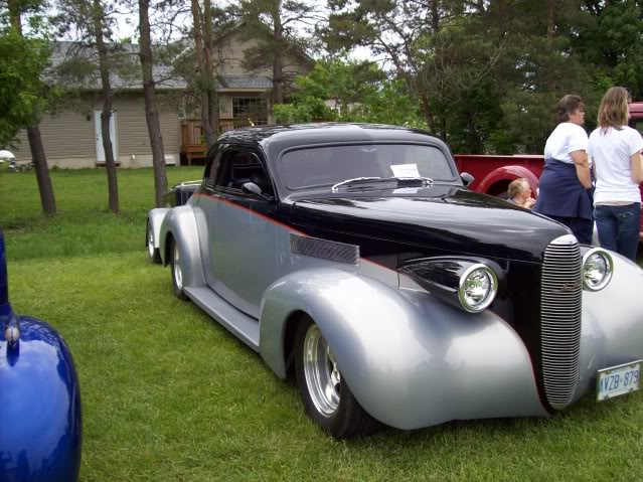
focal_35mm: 36
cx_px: 322
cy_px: 241
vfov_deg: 39.6
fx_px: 669
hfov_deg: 51.4
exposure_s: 1/645
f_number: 2.7
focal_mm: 6
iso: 80
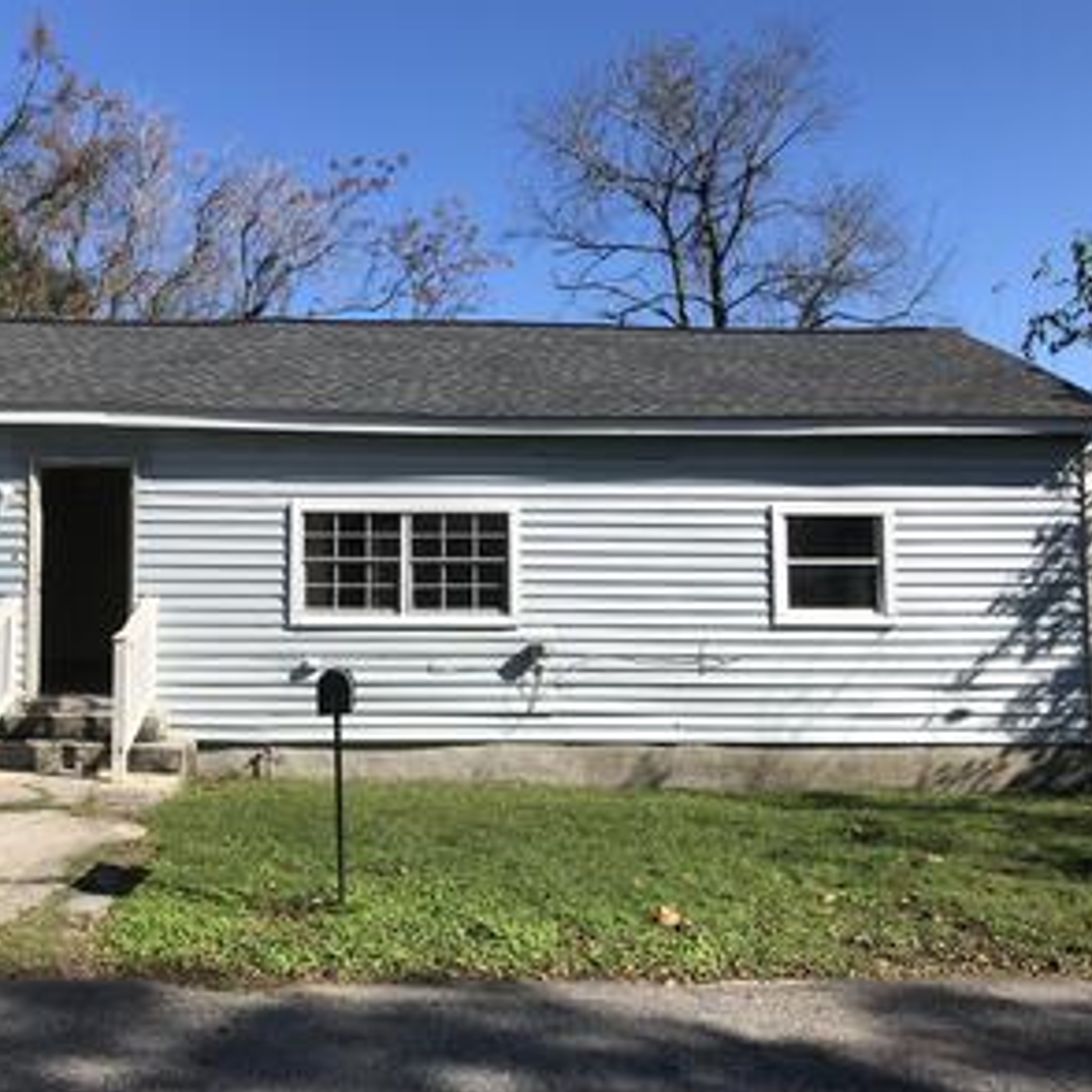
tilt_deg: +3.2
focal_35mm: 34
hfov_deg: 48.2
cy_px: 533
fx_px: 1213
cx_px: 435
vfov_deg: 48.4
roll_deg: -0.4
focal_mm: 3.99
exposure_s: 1/2088
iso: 20
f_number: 1.8
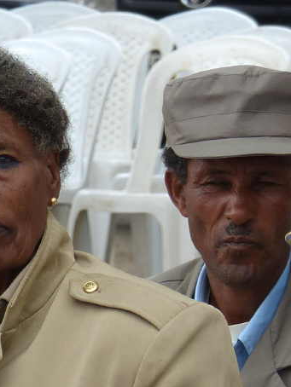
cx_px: 11
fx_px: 4882
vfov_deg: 4.5
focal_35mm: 436
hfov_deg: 3.4
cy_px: 419
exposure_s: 1/400
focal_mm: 35.6
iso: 100
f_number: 4
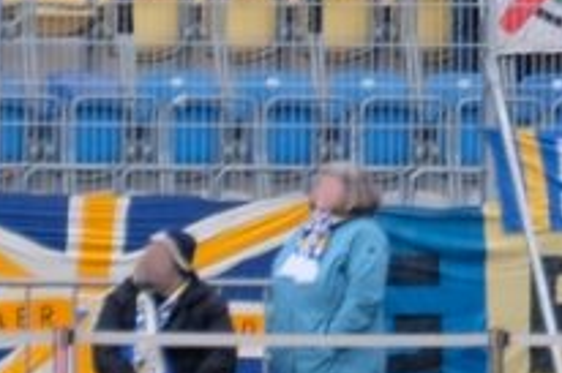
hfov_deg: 1.7
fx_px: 18328
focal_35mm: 1175
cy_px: -766
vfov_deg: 1.2
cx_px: 1487
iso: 640
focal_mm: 100.6
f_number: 5.6
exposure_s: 1/125
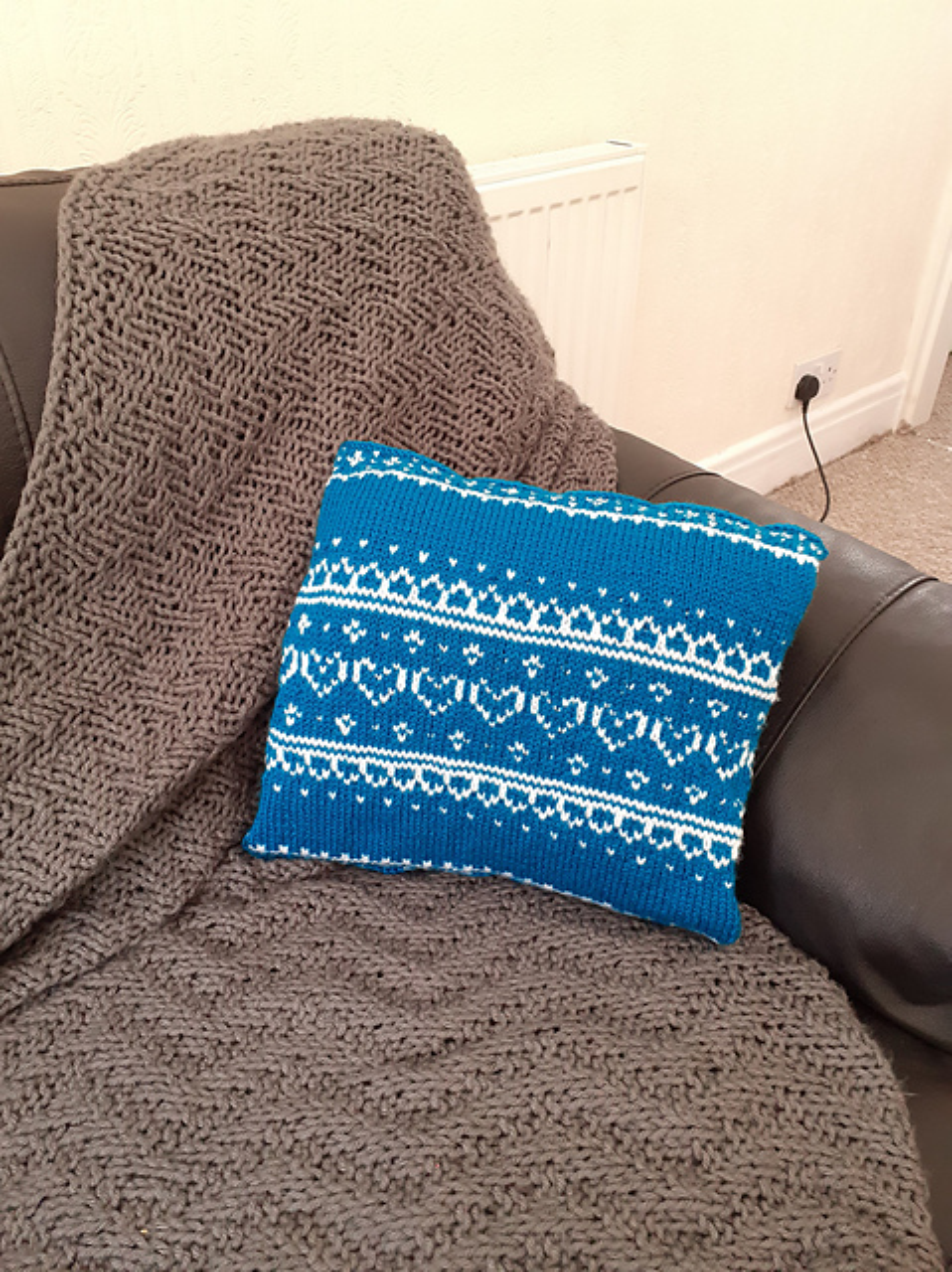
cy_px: 636
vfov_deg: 65.4
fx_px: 991
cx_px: 476
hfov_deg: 51.3
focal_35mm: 27
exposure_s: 1/50
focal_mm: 3.6
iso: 200
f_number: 1.9
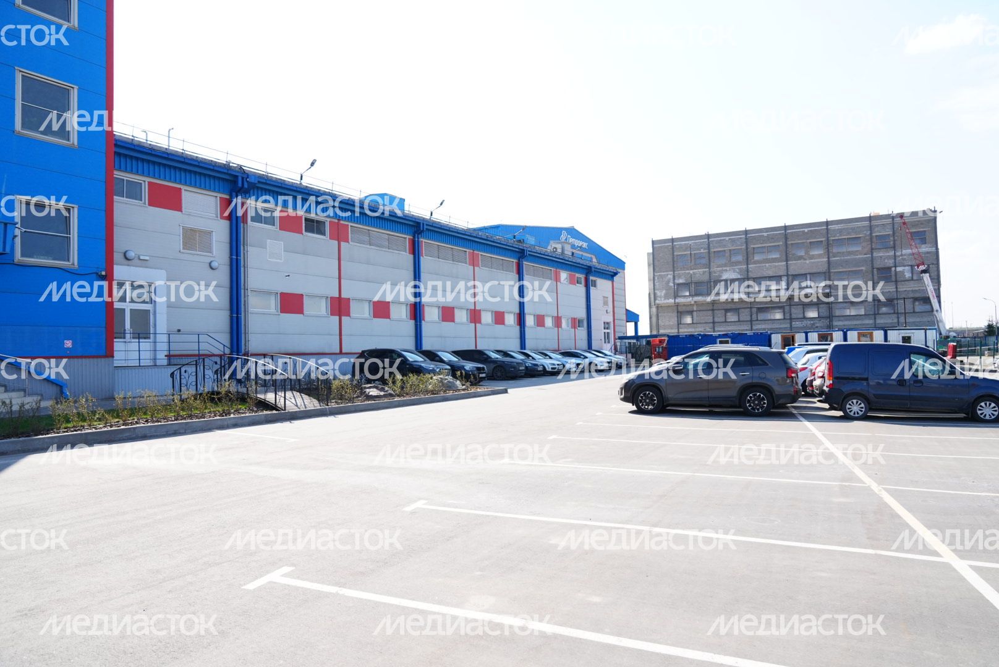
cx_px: 500
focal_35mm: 24
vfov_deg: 53.2
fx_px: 666
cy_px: 334
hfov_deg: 73.7
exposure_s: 1/8000
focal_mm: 24
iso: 1600
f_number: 3.5
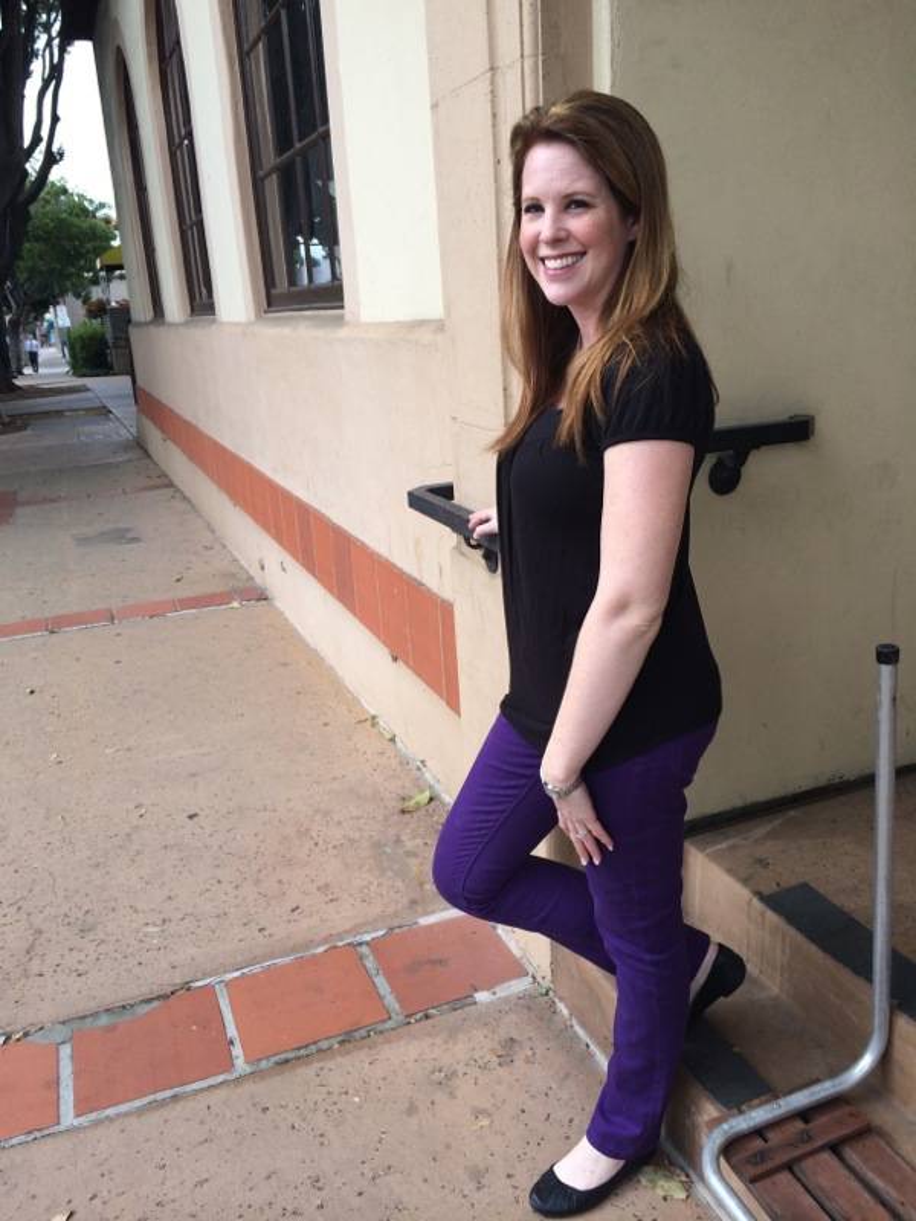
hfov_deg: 46.8
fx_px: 1058
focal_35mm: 30
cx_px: 458
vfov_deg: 60.0
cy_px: 610
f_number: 2.2
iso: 32
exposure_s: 1/446
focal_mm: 4.12
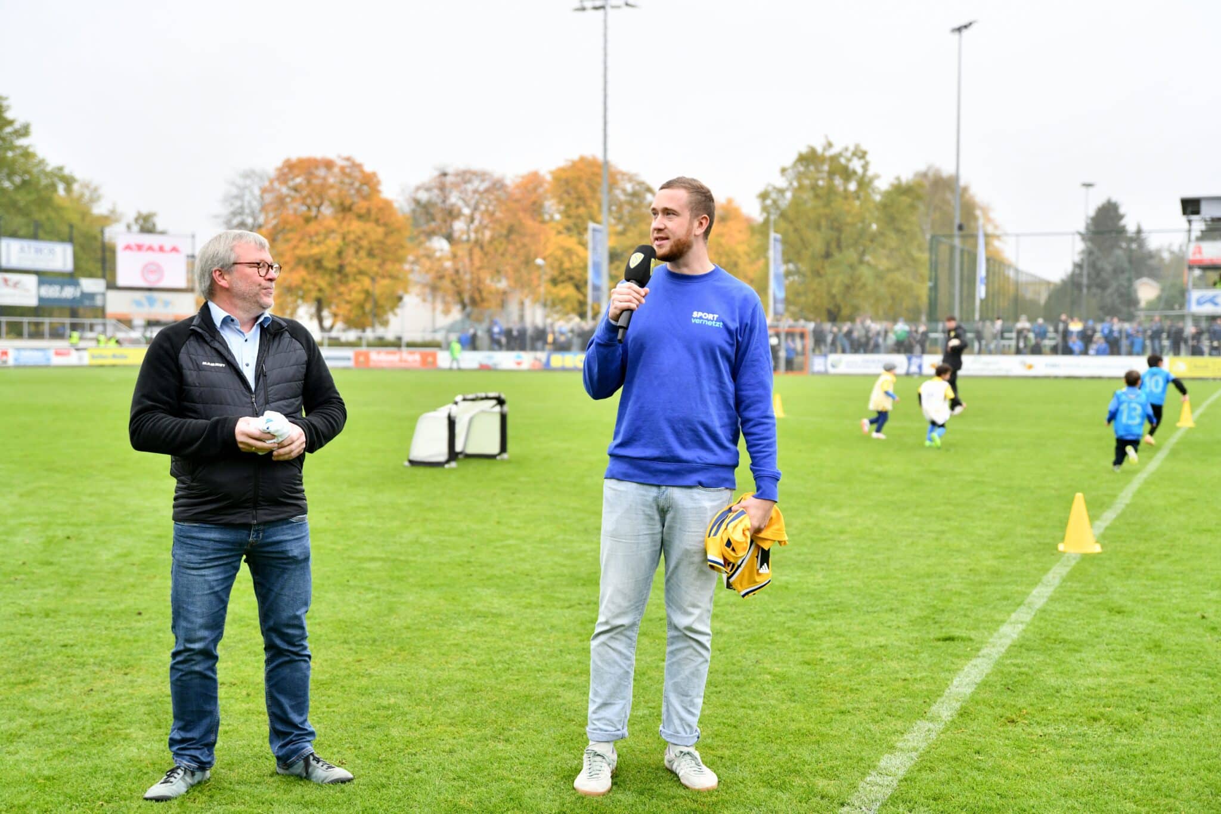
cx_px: 610
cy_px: 407
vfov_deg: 29.2
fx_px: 1560
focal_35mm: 46
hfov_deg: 42.7
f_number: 2.8
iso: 1100
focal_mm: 46
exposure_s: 1/1000
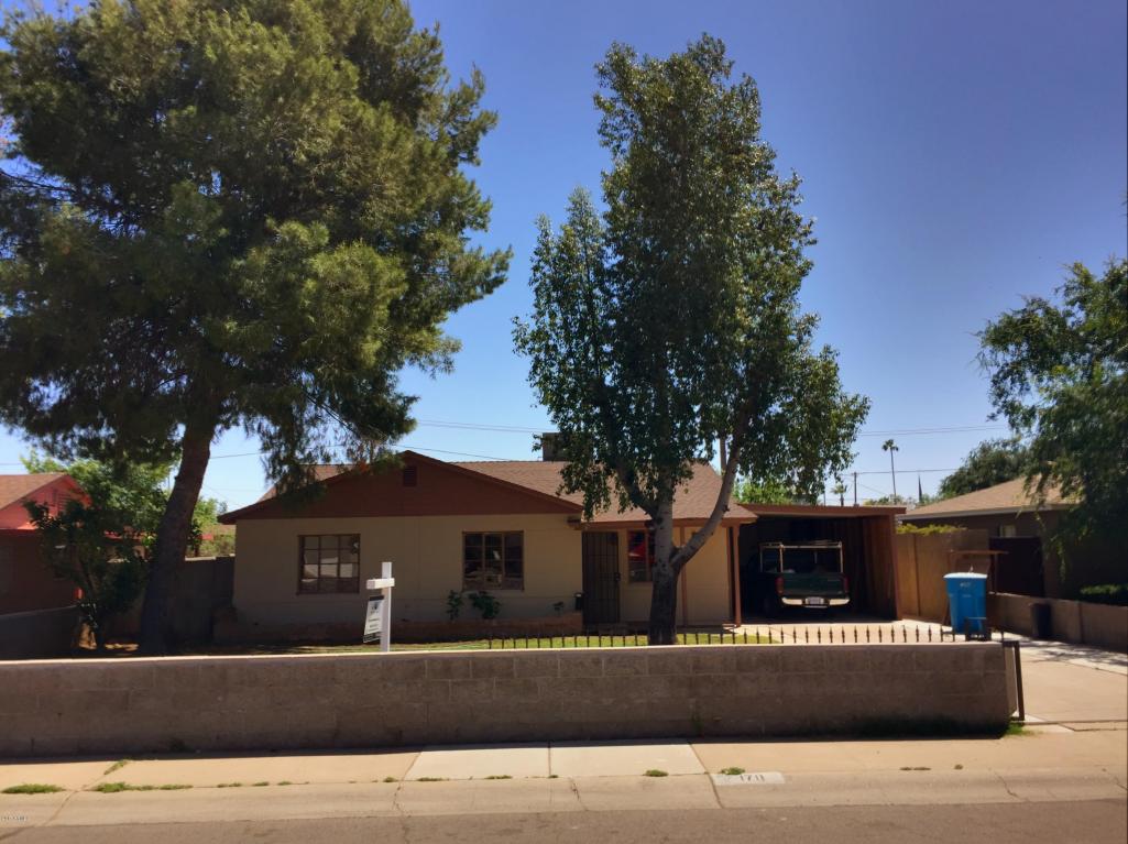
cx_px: 564
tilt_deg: +7.8
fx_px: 944
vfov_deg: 48.2
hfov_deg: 61.7
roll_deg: +0.2
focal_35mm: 29
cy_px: 422
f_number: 2.2
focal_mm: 4.15
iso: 32
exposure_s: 1/6623
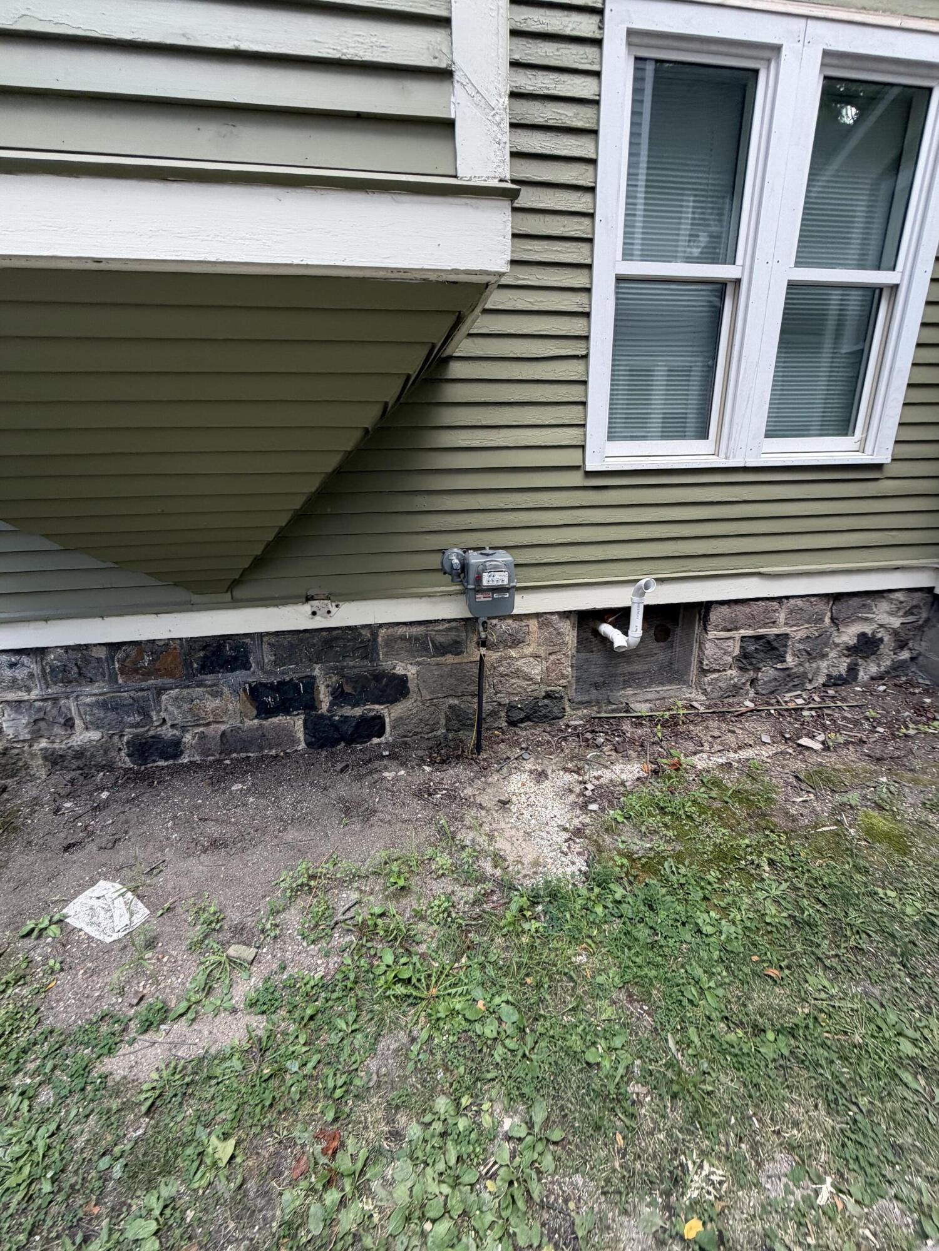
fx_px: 506
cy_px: 626
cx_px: 470
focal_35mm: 14
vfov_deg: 102.1
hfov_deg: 85.7
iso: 50
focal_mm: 2.22
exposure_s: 1/121
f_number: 2.2
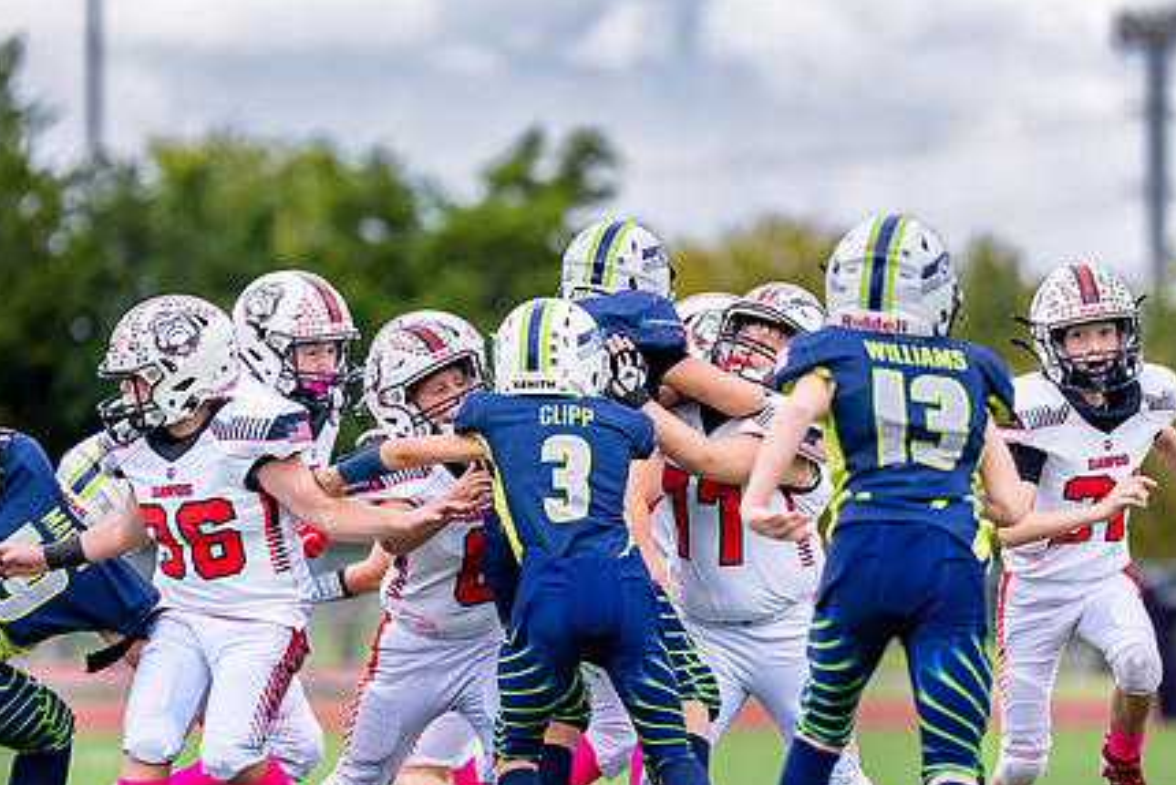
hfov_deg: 5.0
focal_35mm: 411
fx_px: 13430
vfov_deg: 3.3
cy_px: 467
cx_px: 607
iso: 320
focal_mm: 200
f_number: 2.8
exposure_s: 1/2500
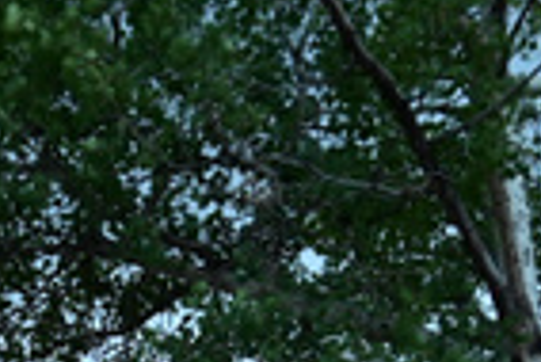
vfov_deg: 9.1
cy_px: 667
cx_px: -15
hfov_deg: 14.0
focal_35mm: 144
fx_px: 2166
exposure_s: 1/8
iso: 640
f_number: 4
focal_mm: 32
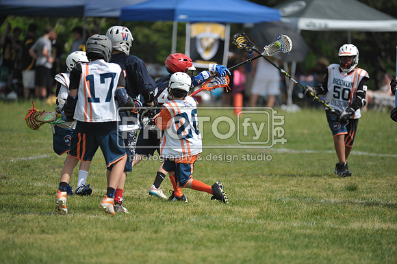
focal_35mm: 350
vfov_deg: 3.9
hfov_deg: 5.9
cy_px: 132
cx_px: 198
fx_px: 3857
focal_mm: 350
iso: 640
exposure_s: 1/4000
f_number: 4
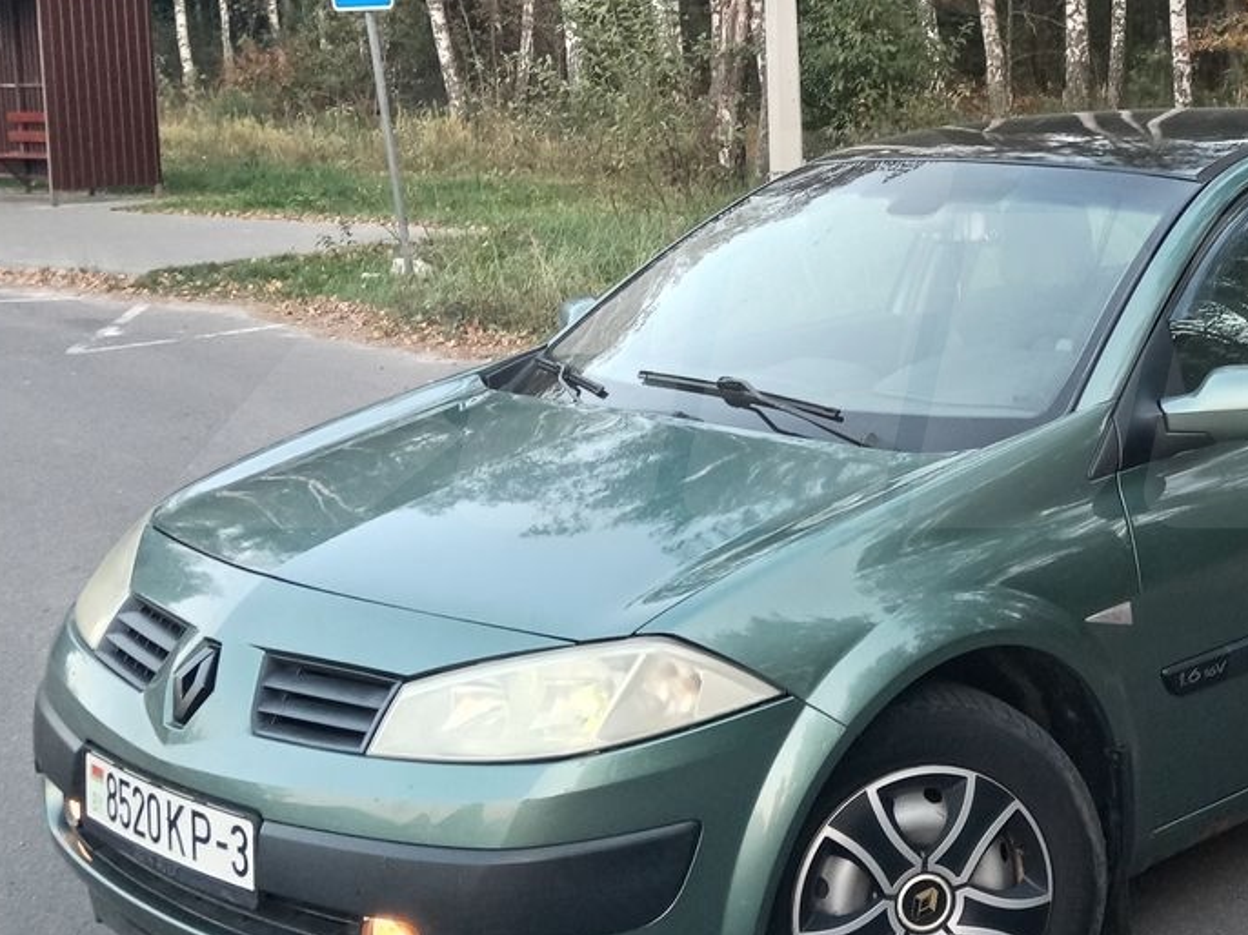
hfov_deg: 30.0
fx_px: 2271
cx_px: 1010
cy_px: 331
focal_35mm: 63
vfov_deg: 23.2
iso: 439
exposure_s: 1/50
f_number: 1.9
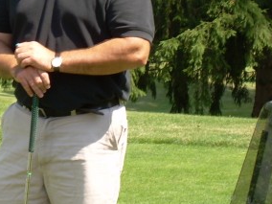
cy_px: 31
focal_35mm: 248
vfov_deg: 6.0
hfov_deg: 8.0
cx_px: 57
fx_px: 1949
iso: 50
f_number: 4.9
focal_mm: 18.9
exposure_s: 1/162
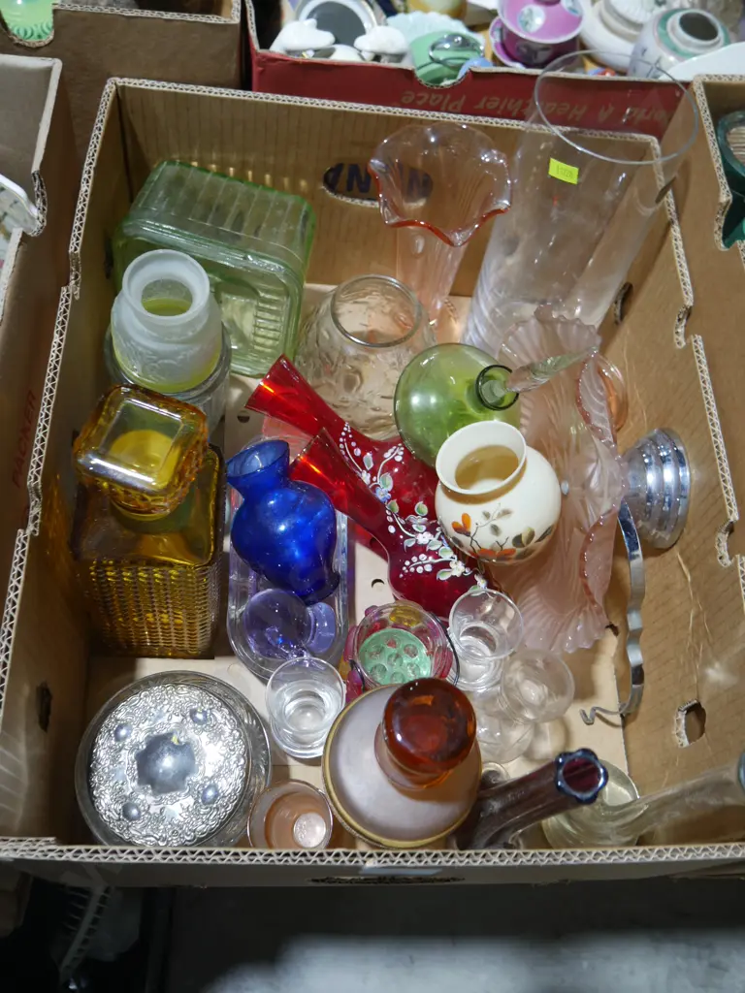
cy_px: 496
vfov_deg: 60.0
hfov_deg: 46.8
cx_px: 372
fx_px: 861
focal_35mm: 30
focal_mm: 15
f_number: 3.6
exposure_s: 1/60
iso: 250
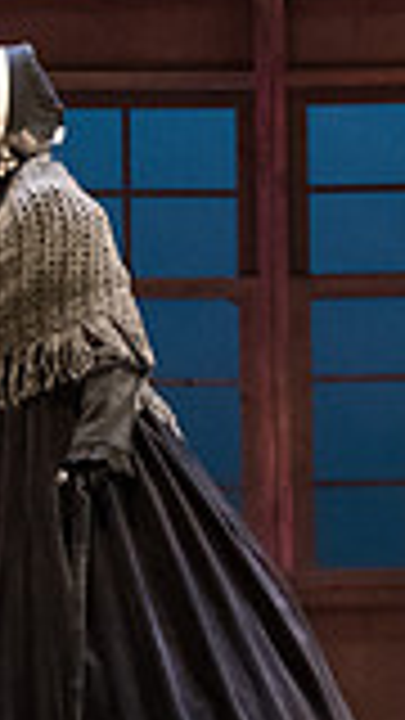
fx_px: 8114
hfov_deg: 2.9
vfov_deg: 5.1
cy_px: 313
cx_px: 459
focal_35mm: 425
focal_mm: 112
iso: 5000
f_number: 4
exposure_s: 1/320
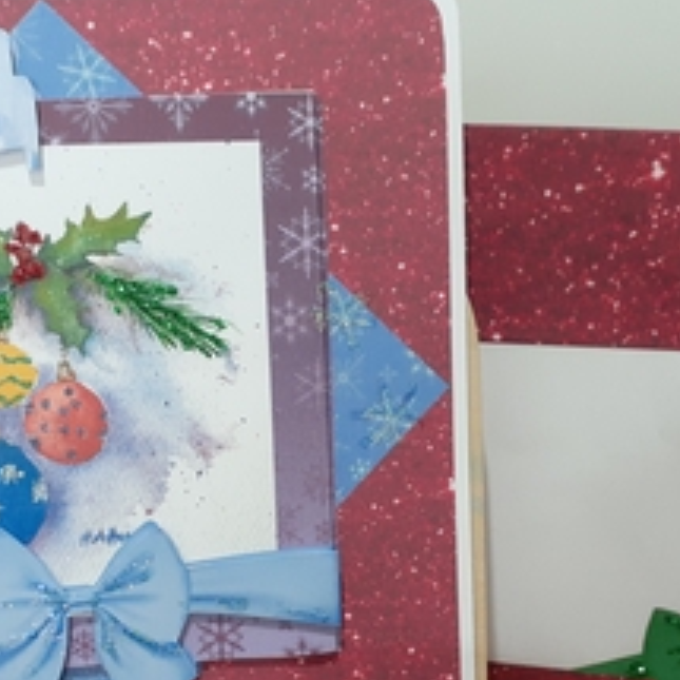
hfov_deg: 34.0
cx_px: 338
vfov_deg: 33.3
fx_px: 1111
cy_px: 511
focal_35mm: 50
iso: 250
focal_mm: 3.6
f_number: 1.9
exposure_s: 1/50
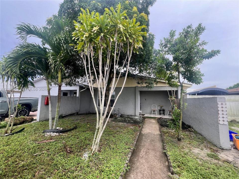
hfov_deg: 106.2
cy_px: 90
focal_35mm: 13
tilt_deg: +5.4
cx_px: 120
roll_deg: -0.5
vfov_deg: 89.9
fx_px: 90
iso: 32
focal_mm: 1.57
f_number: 1.8
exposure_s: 1/233
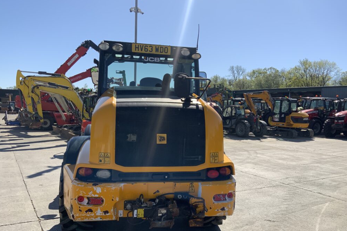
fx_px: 299
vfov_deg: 42.2
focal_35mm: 31
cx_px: 175
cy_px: 132
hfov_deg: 60.3
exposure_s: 1/2141
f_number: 1.8
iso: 16
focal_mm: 3
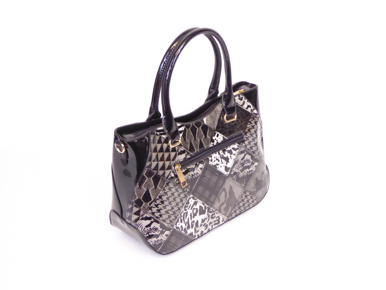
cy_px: 145
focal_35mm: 60
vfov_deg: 24.4
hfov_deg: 32.2
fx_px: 669
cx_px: 193
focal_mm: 10.3
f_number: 4.2
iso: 1600
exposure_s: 1/100
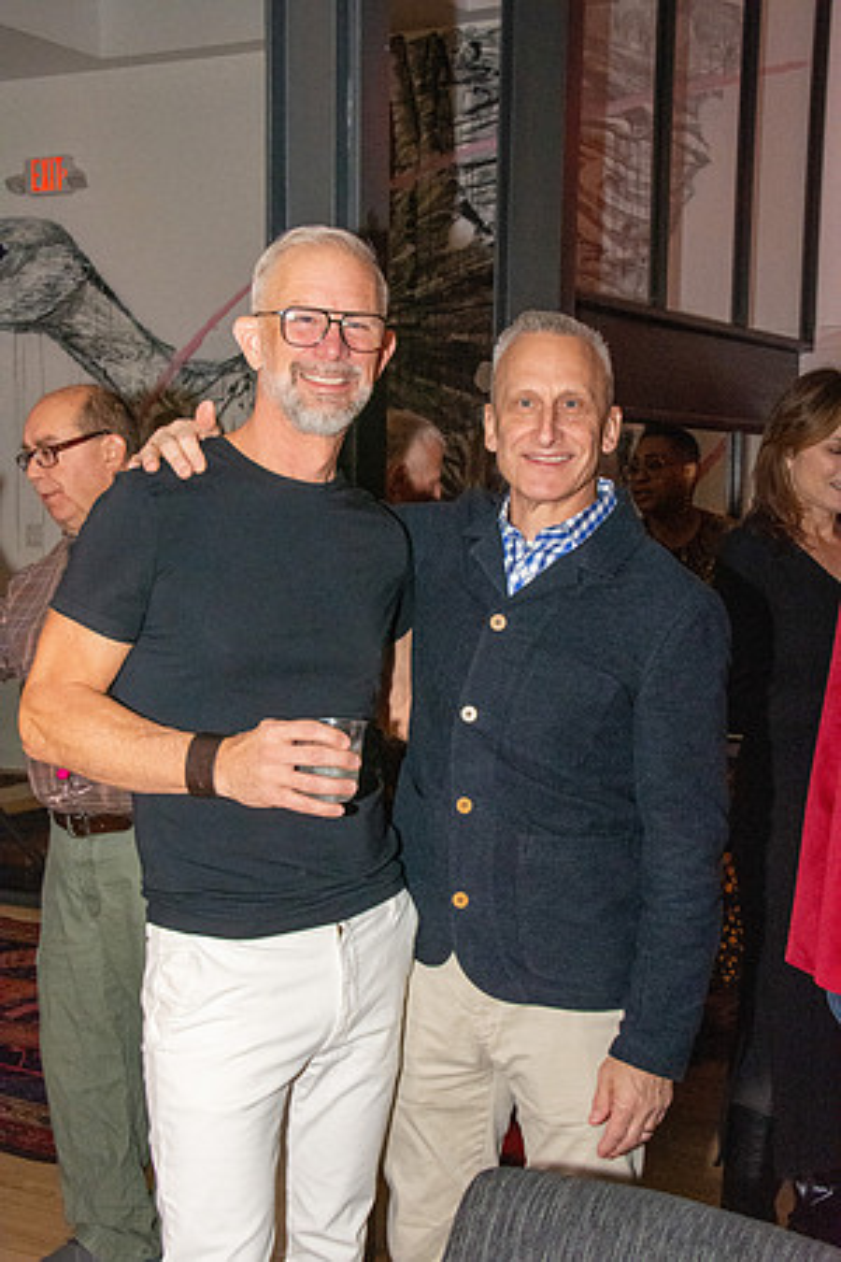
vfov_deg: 37.9
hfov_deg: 25.8
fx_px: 1840
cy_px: 631
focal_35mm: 52
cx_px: 420
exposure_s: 1/160
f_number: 14
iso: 5000
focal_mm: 35
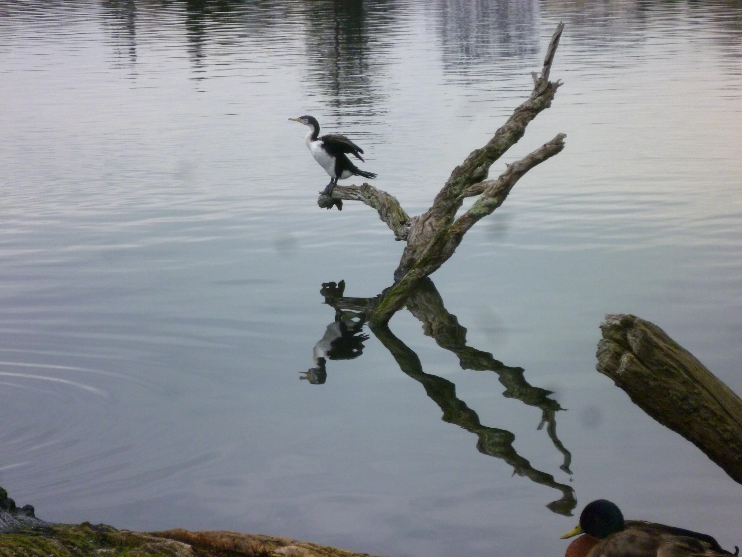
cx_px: 371
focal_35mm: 140
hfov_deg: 14.1
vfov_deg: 10.6
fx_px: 3001
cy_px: 278
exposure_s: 1/400
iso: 400
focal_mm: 25
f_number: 6.9
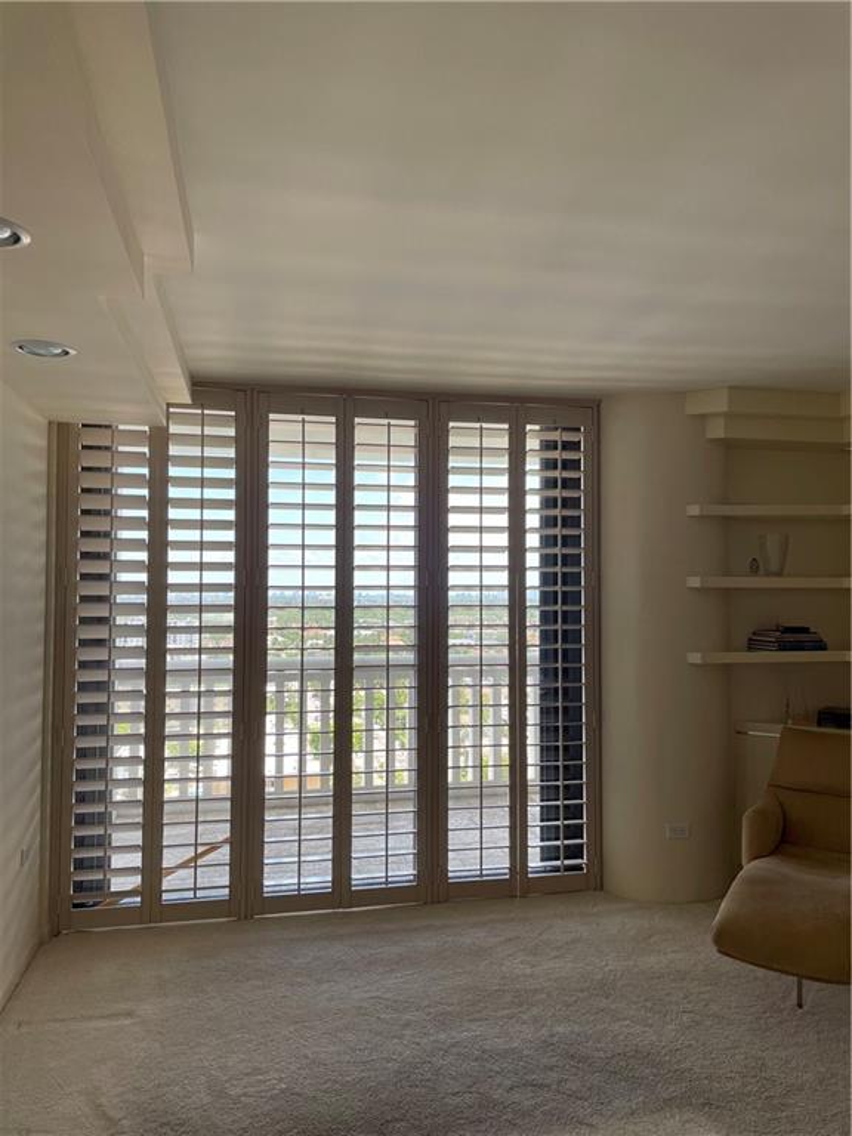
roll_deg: +0.6
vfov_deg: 67.3
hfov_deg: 53.1
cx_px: 426
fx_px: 853
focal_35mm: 26
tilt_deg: +1.8
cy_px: 568
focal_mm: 4.2
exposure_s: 1/277
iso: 40
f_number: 1.6
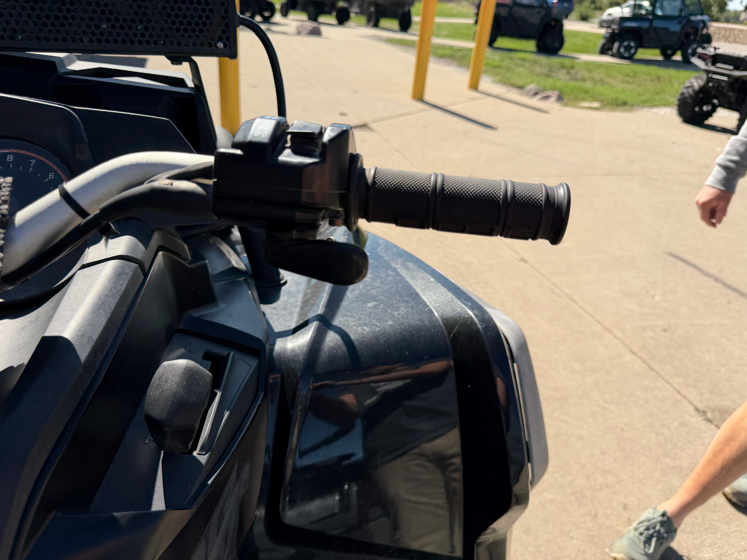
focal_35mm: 24
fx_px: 518
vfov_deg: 56.8
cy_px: 280
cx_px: 374
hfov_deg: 71.6
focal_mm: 6.76
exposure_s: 1/2907
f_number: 1.78
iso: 80
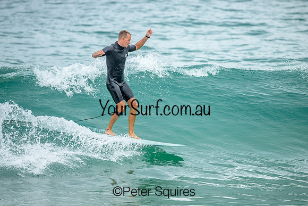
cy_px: 103
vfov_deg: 1.7
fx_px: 6846
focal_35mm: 800
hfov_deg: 2.6
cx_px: 154
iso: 640
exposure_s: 1/2000
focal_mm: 800
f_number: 6.3
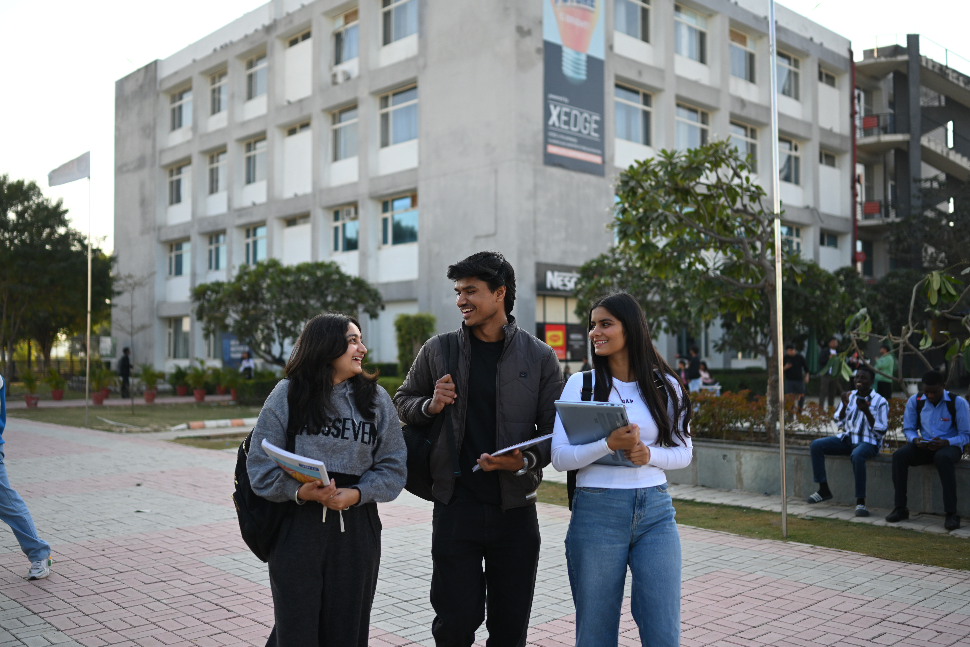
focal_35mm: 35
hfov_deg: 54.4
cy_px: 324
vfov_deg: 37.9
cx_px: 485
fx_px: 943
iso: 100
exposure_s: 1/1250
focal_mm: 35
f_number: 1.8
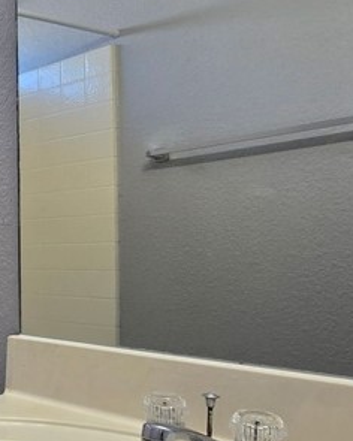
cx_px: -250
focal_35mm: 44
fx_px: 575
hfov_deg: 22.9
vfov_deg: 41.8
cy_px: 263
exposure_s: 1/60
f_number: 2.2
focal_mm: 2.2
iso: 80
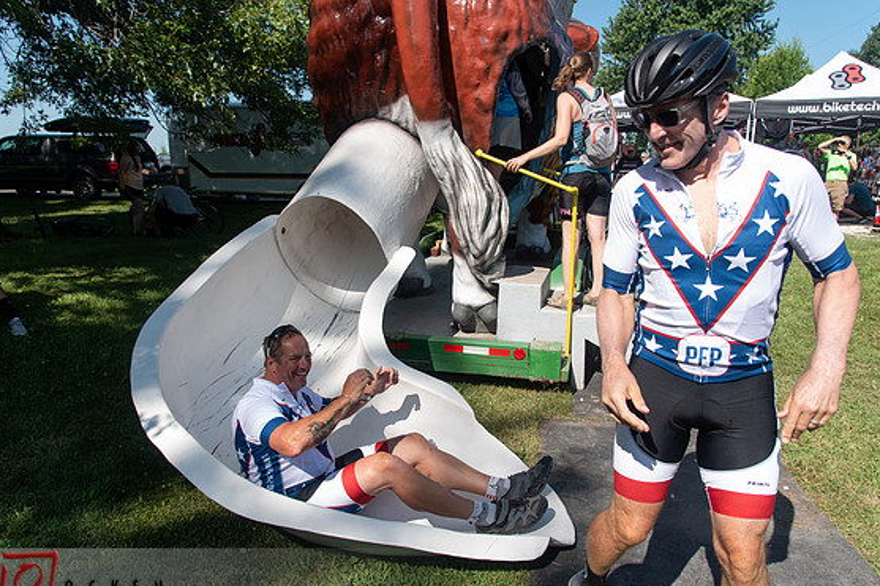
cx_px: 447
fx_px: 611
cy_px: 304
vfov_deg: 51.2
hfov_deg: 71.5
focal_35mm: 25
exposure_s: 1/500
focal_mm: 24
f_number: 5.6
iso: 200
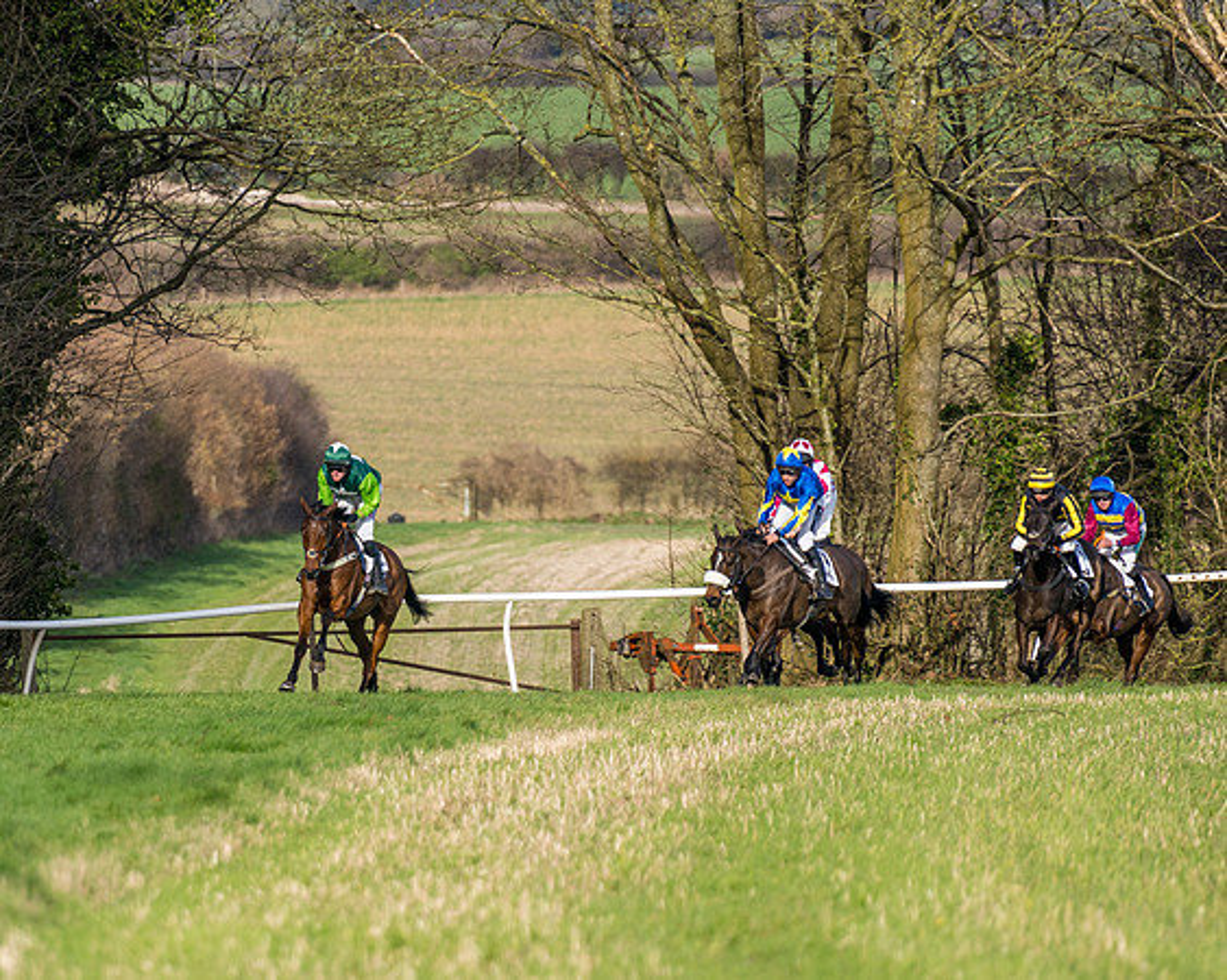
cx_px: 300
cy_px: 598
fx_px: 21367
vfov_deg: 2.6
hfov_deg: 3.3
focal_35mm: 589
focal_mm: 267
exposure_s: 1/1600
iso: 200
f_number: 4
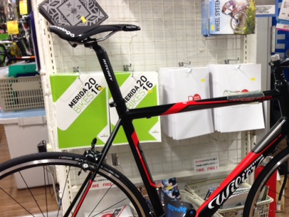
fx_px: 434
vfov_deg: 27.7
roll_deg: +1.5
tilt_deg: -14.6
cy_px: 157
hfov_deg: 36.3
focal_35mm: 52
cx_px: 200
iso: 80
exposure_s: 1/20
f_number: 2.4
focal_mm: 4.12
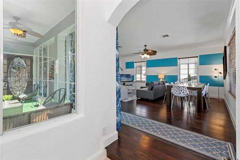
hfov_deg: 100.4
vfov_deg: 77.3
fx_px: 100
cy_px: 80
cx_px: 120
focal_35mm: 15
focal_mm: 10
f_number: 10
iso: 100
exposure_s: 1/4
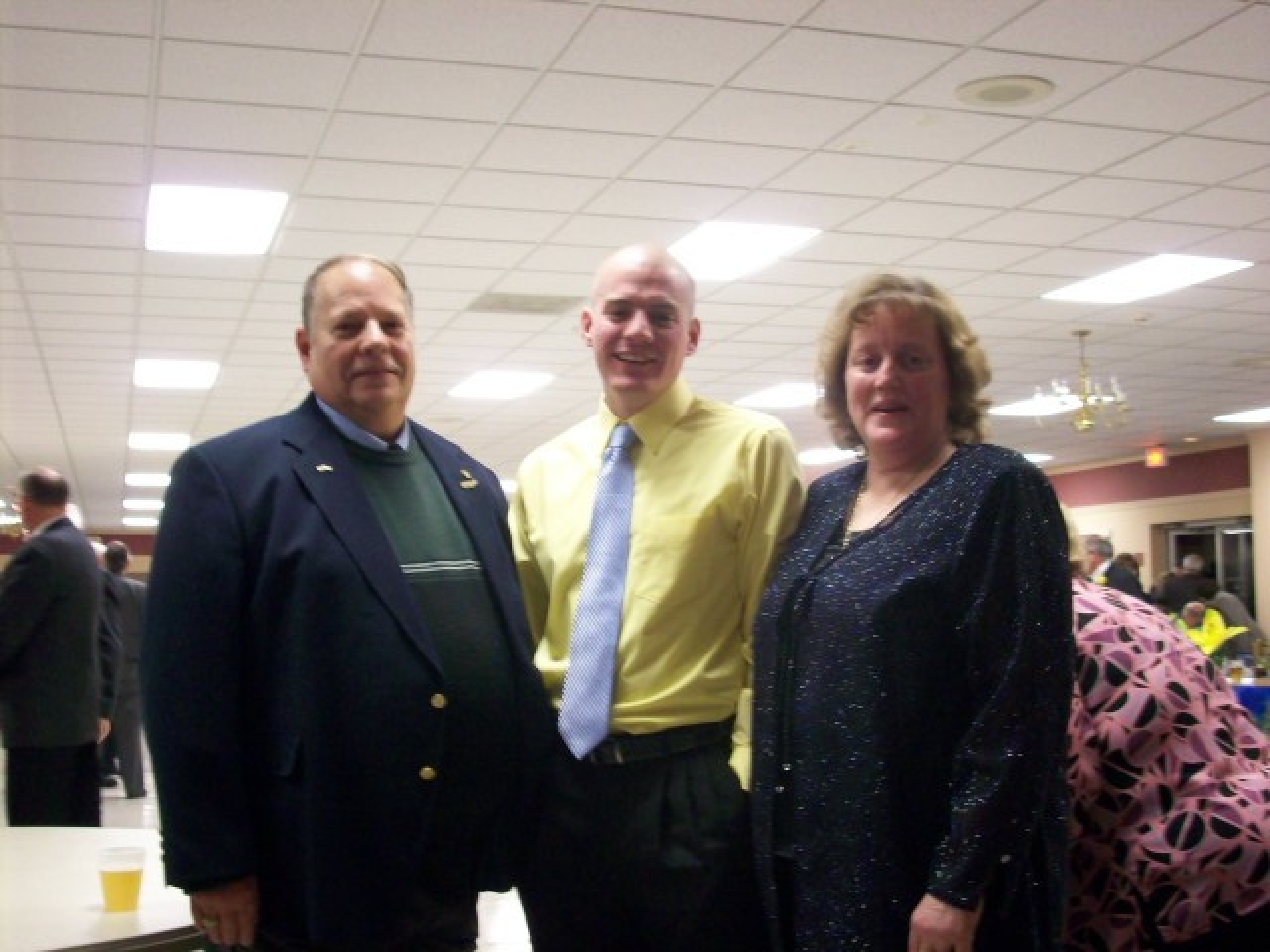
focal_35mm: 46
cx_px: 635
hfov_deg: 41.2
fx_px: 1688
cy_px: 476
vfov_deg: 31.5
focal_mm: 7.6
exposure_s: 1/16.3
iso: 160
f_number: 3.1
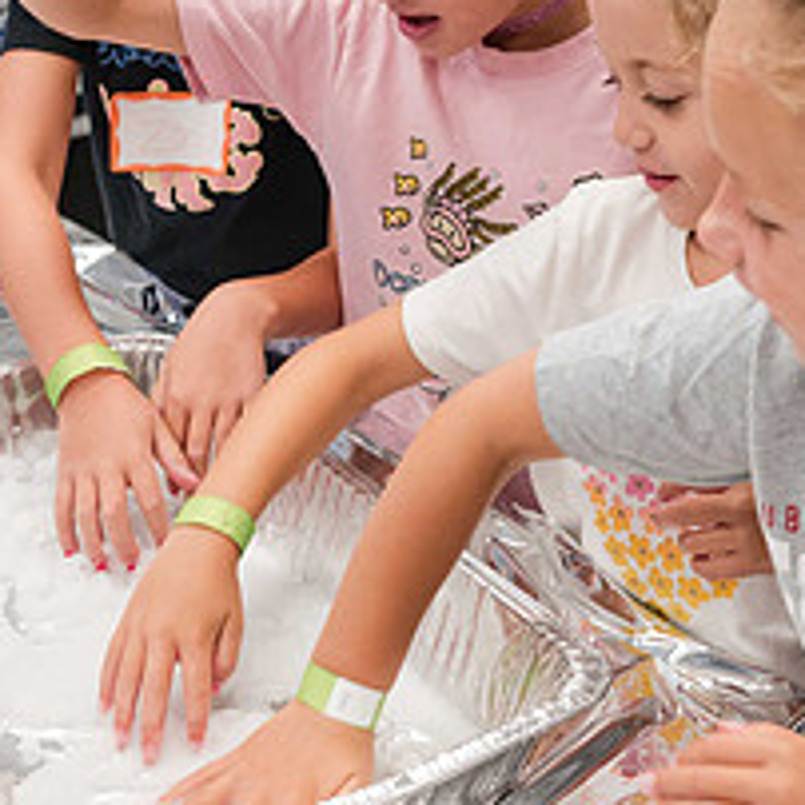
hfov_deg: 22.2
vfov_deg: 22.3
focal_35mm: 77
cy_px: 233
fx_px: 2026
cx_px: 631
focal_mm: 30
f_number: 4
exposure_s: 1/125
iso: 1250
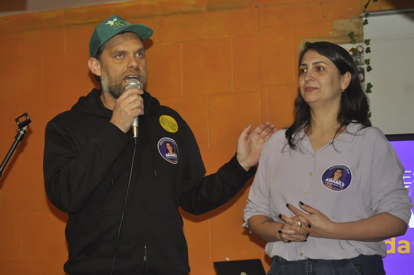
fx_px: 948
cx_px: 207
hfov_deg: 24.6
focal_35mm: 82
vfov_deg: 16.5
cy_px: 138
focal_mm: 55
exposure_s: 1/60
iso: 800
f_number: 4
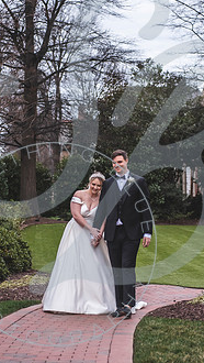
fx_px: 960
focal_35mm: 100
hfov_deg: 12.1
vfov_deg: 21.3
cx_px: 104
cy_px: 161
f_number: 2.8
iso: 2000
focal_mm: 70
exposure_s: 1/100
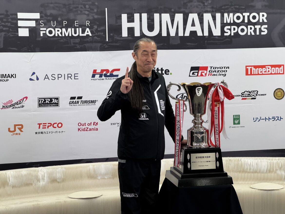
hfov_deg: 25.3
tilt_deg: -4.1
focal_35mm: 77
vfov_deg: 19.1
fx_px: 634
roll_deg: +0.8
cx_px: 142
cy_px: 107
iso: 125
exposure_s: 1/60
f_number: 2.8
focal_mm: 9
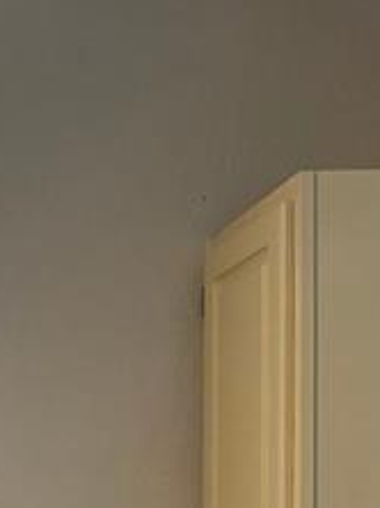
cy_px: 815
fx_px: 1906
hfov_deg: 10.3
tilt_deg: -1.9
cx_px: -430
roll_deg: +0.5
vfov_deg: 14.0
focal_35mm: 130
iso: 200
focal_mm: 6.76
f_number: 1.78
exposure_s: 1/120
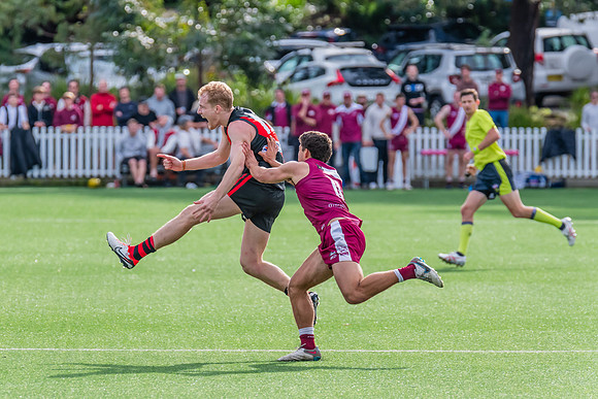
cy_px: 189
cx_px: 215
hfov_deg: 4.8
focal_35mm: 428
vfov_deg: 3.2
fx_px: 7105
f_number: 7.1
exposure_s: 1/1250
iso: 800
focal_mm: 330
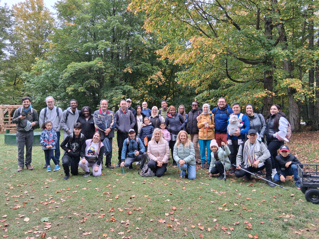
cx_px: 160
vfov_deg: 53.1
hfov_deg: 67.3
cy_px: 120
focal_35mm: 26
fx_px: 240
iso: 40
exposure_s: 1/120
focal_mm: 3.98
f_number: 1.8
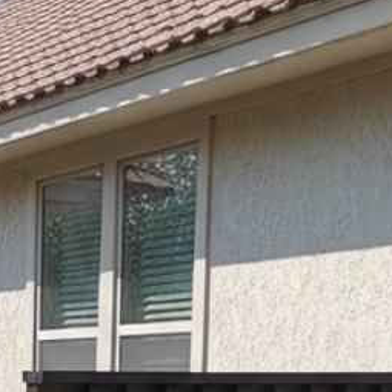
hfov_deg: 15.0
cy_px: 658
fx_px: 1384
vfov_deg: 14.6
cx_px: -191
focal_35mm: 108
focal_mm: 5.7
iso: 874
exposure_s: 1/676
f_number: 1.5
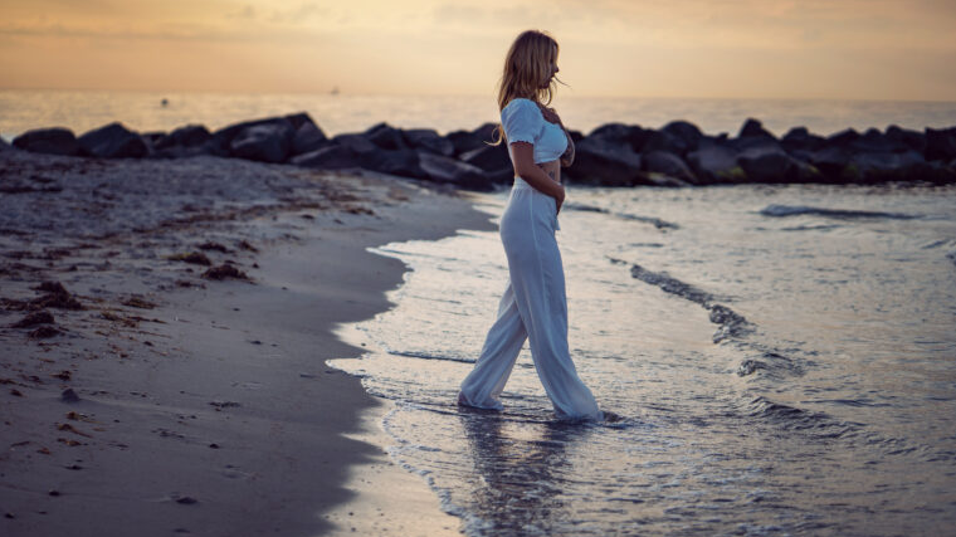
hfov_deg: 23.7
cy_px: 260
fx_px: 2281
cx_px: 482
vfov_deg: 13.4
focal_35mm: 90
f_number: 2.2
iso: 200
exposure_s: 1/4000
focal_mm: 85
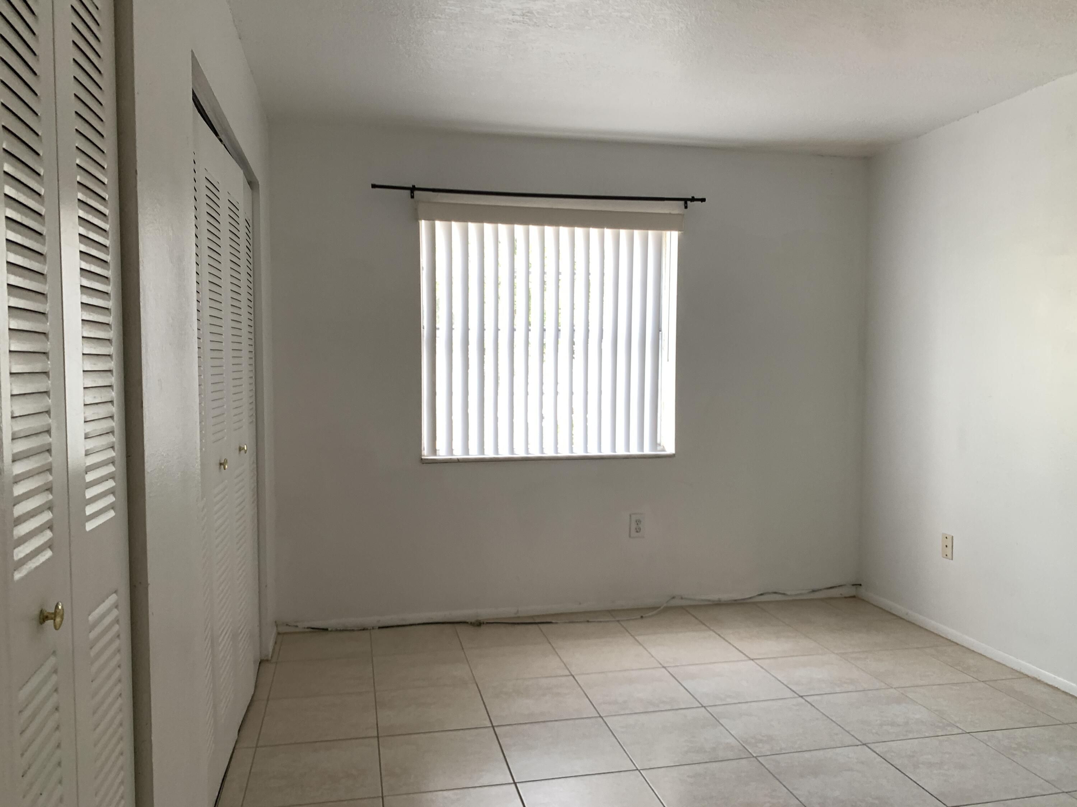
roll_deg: +0.3
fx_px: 809
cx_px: 538
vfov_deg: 53.1
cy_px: 404
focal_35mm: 26
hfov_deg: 67.3
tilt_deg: -4.7
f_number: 1.8
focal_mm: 4.25
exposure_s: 1/78
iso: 100
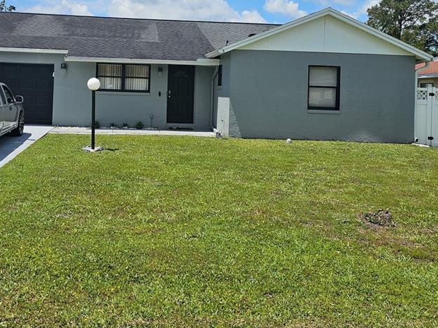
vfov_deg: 36.8
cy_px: 79
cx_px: 168
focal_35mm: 38
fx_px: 481
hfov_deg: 48.6
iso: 10
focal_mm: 6.3
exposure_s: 1/1472
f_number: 1.7
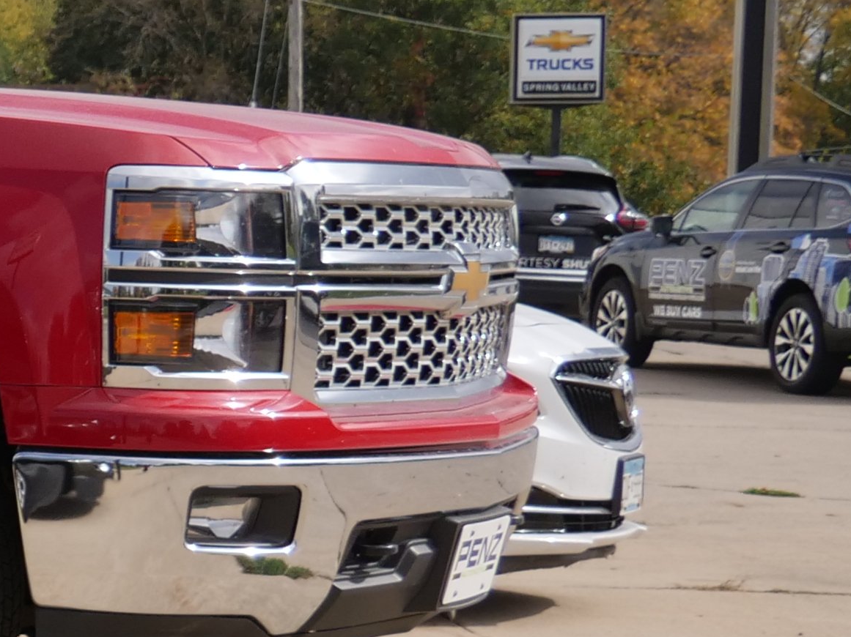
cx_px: -758
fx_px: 3293
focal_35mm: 134
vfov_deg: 11.0
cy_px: 451
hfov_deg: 13.1
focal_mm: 15
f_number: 4
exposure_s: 1/2000
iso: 200
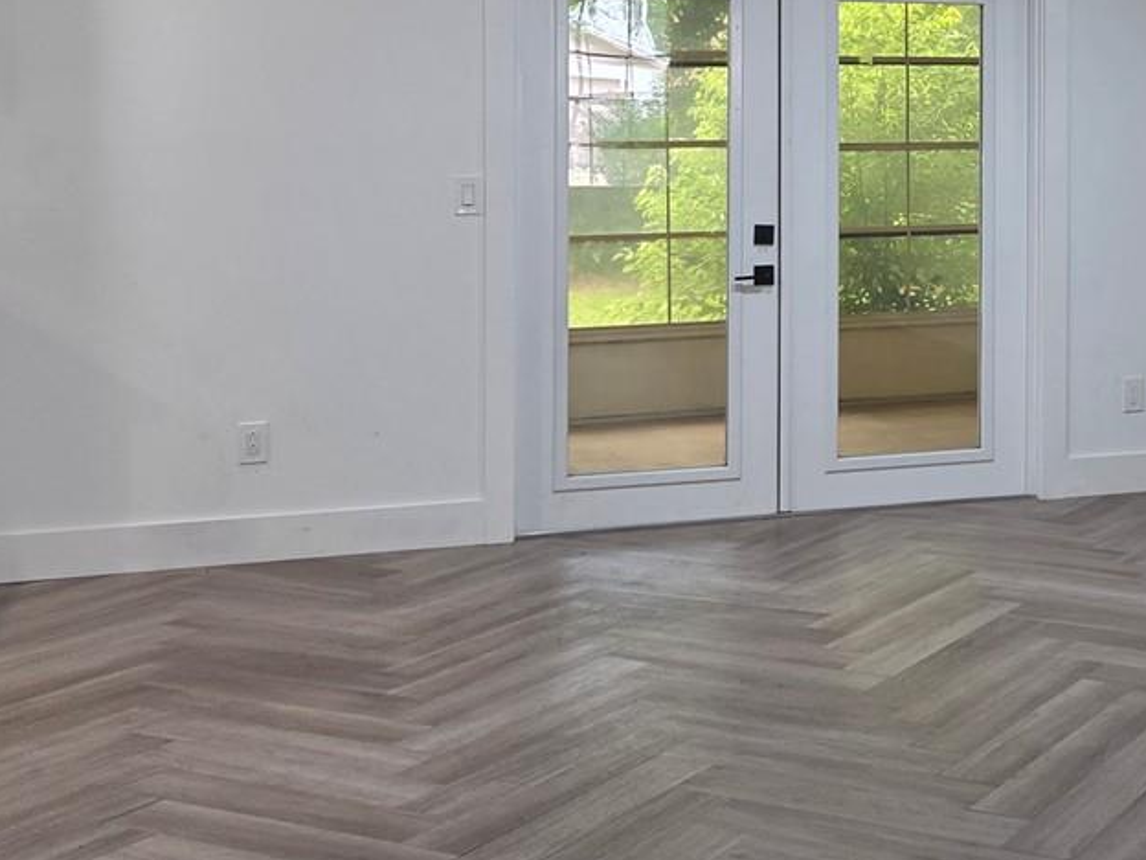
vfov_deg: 24.5
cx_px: 1107
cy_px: 182
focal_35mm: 59
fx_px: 1953
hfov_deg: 30.7
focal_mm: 5.4
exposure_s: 1/120
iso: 400
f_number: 1.8
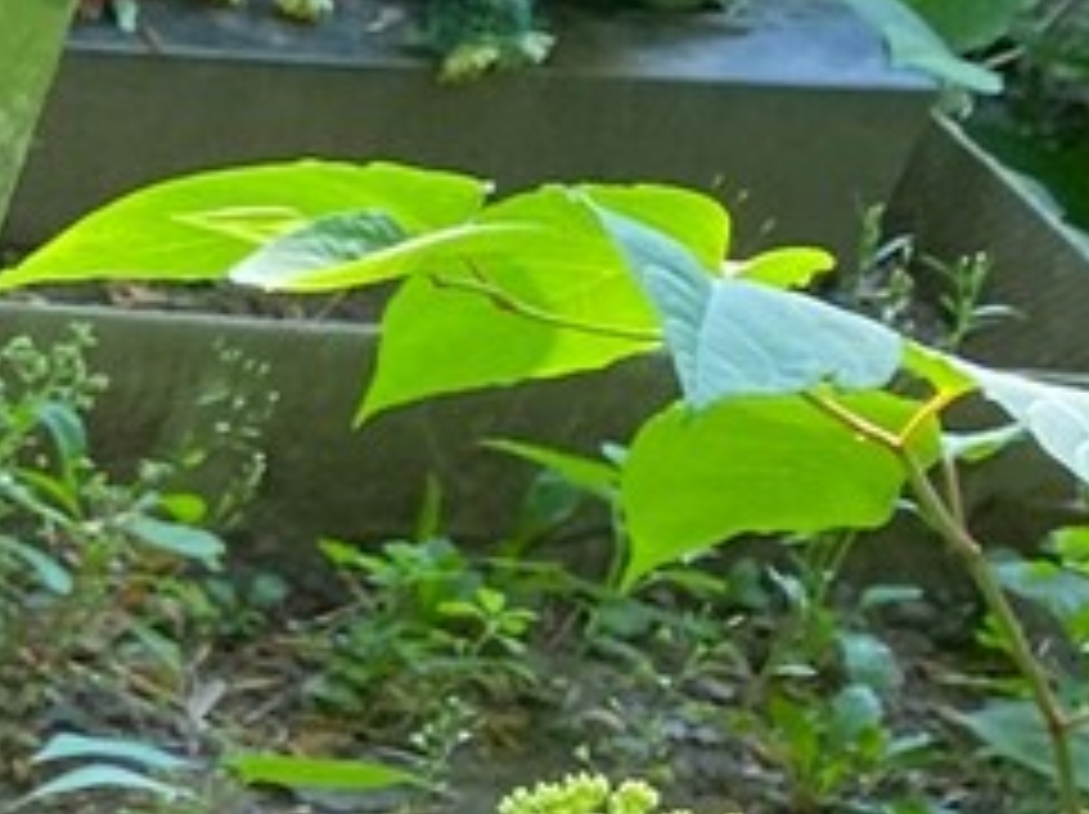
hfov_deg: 10.6
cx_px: -1701
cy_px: 1448
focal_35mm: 155
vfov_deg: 9.1
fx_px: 4871
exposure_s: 1/122
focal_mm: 4.25
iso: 32
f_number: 1.8
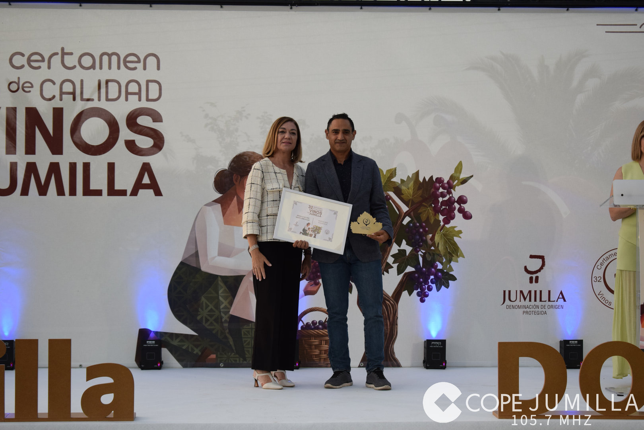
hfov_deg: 24.6
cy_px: 215
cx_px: 322
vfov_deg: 16.6
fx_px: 1476
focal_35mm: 82
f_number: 5.6
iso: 800
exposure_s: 1/500
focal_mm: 55
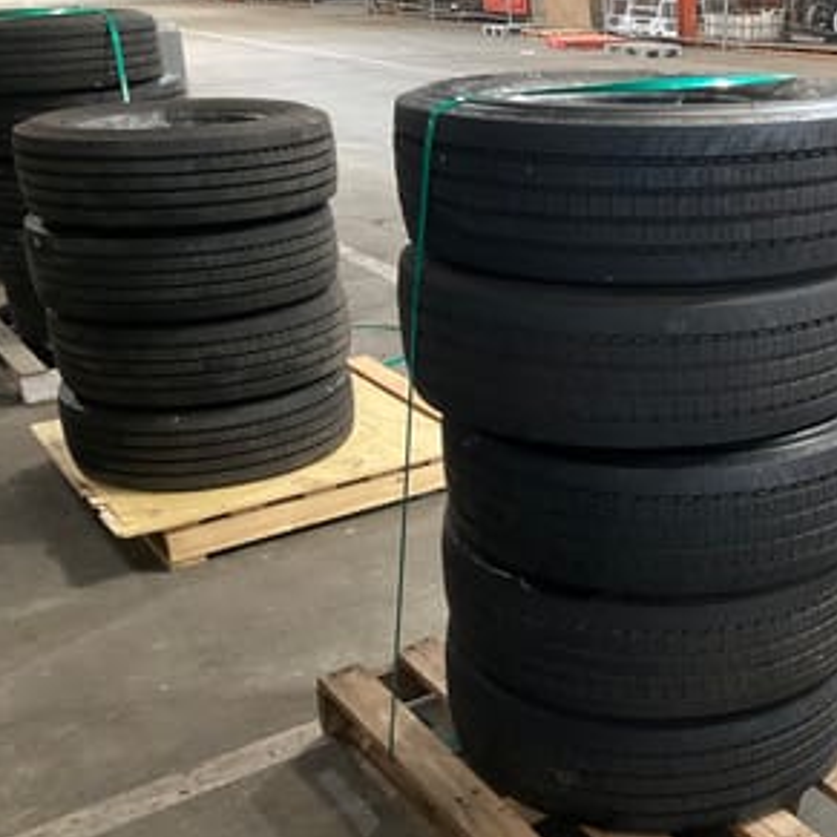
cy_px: 479
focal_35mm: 44
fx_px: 1204
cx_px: 687
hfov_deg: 36.8
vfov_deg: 38.3
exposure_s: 1/50
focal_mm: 3
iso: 250
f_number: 1.8
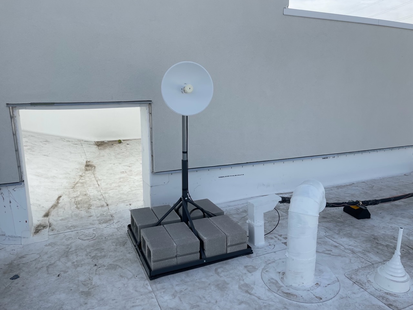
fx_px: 310
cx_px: 206
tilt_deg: -14.0
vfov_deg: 53.1
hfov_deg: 67.3
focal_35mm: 26
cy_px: 155
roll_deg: +0.2
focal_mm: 5.1
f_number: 1.6
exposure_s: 1/3788
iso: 32
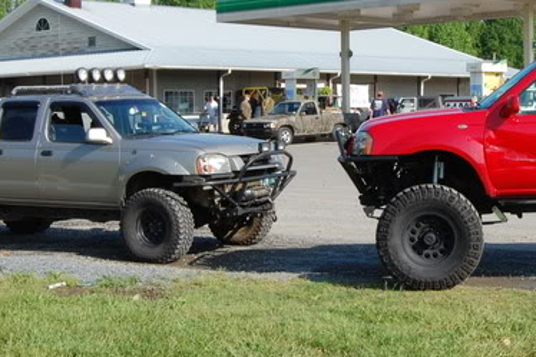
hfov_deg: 26.2
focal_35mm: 77
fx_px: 1146
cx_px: 355
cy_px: 120
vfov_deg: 17.7
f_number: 18
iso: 400
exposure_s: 1/125
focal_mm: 24
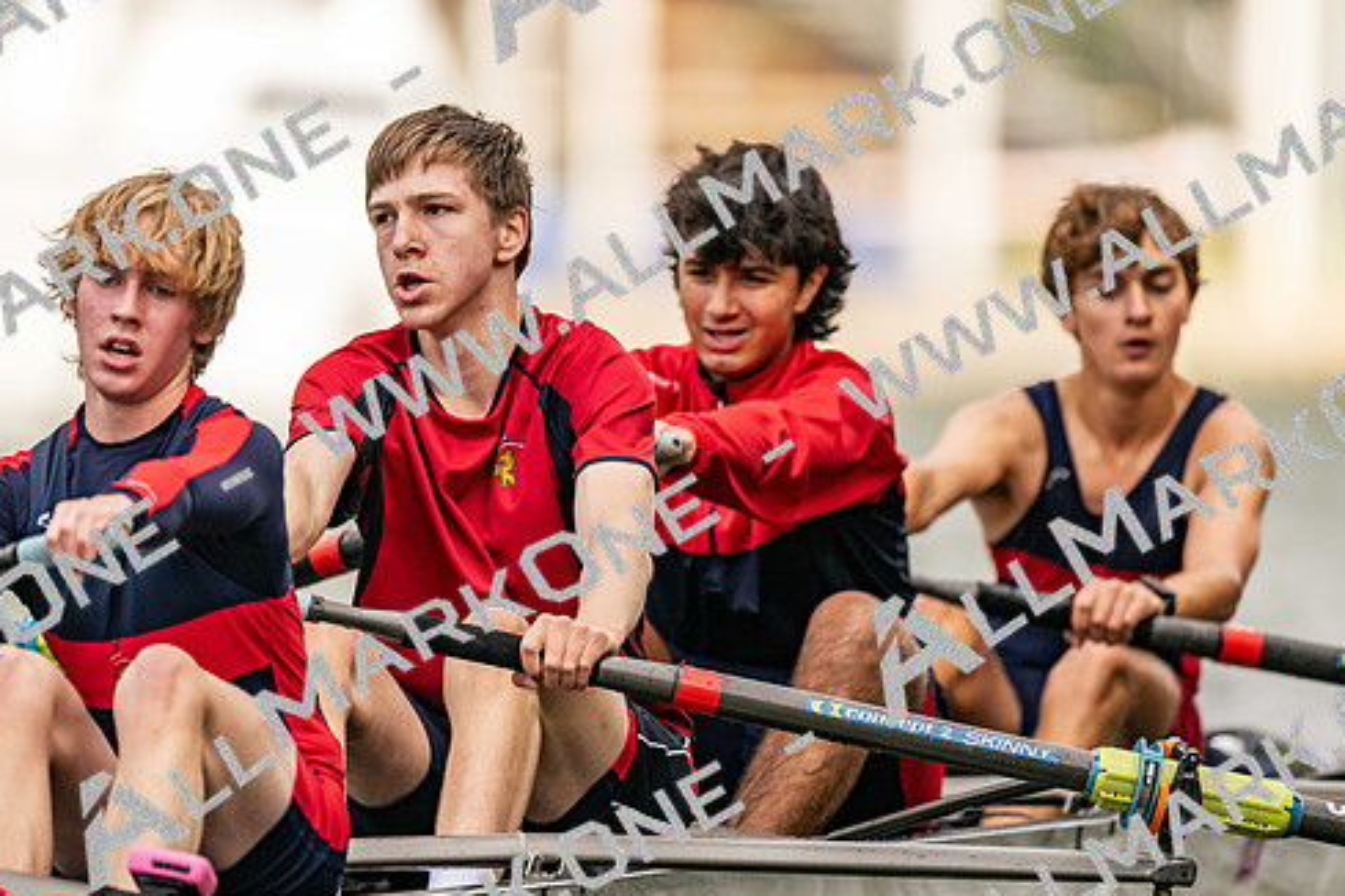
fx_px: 26599
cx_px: 638
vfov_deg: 1.9
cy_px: 466
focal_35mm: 712
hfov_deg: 2.9
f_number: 4
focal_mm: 600
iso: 360
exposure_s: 1/2500
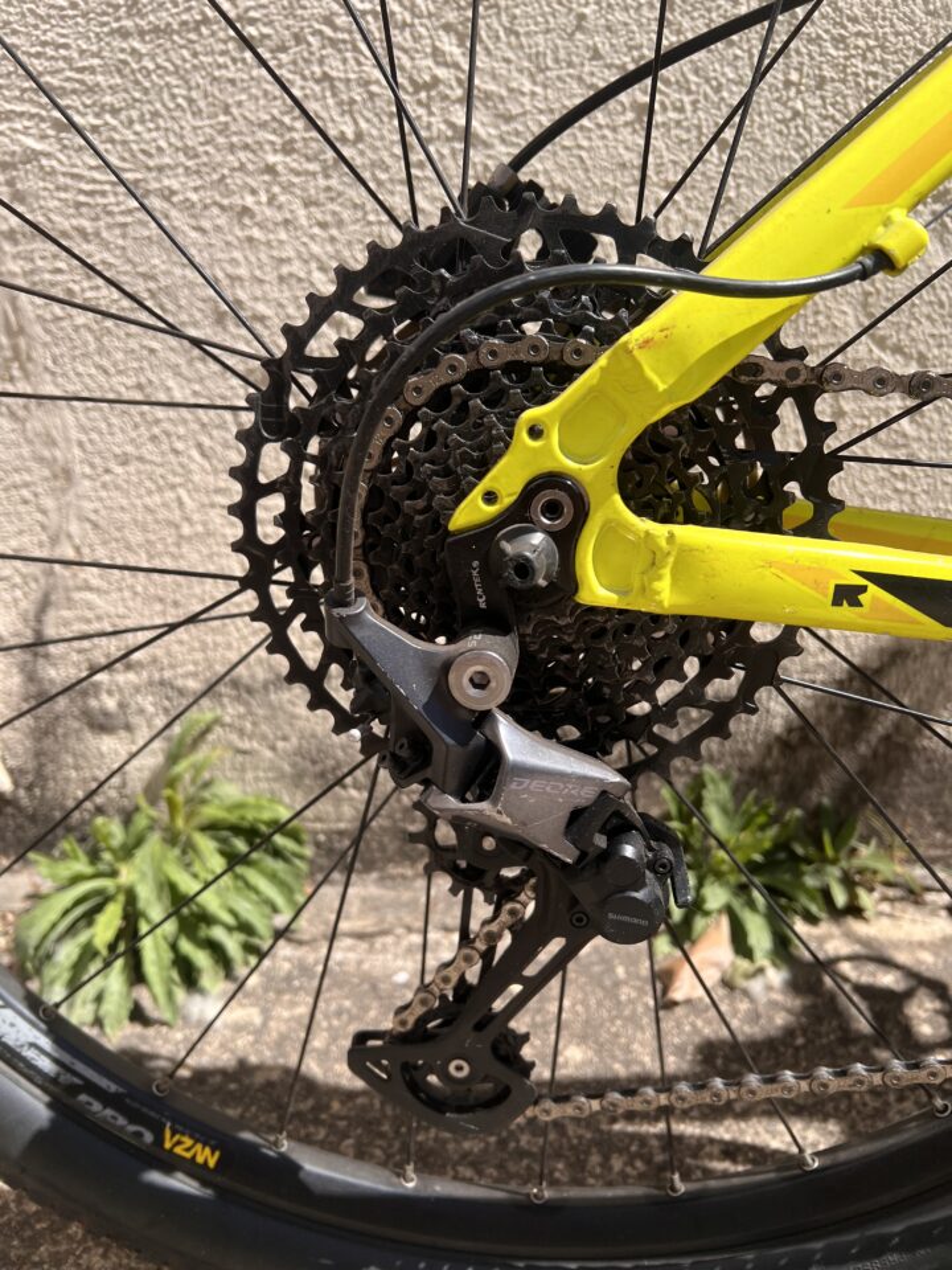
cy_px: 635
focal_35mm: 26
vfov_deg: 67.3
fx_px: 953
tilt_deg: -16.8
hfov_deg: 53.1
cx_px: 476
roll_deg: +2.0
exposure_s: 1/2841
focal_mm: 5.7
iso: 50
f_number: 1.5
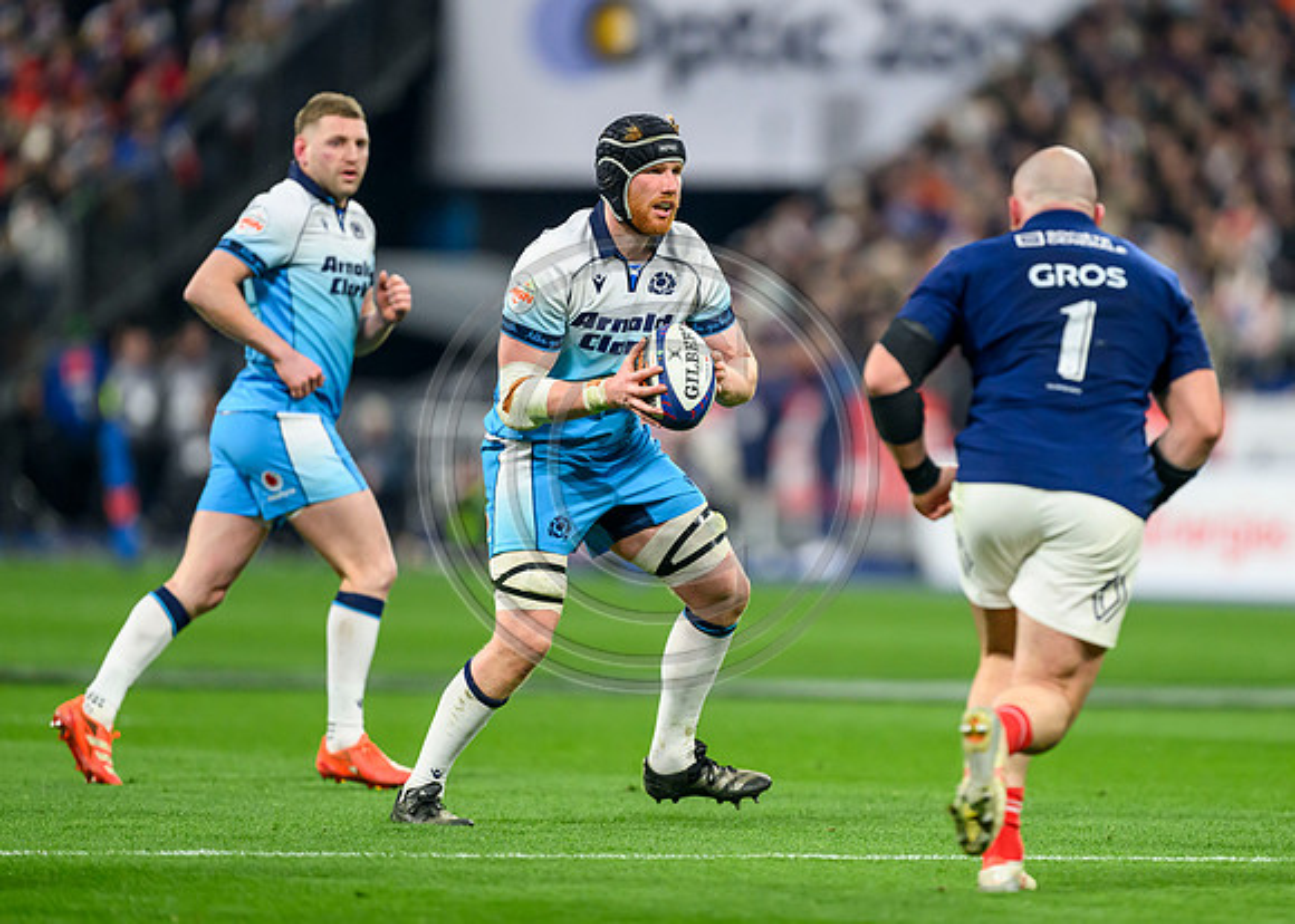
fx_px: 17879
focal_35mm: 486
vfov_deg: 3.0
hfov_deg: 4.1
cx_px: 767
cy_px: 425
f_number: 2.8
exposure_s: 1/2500
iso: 3200
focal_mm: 400
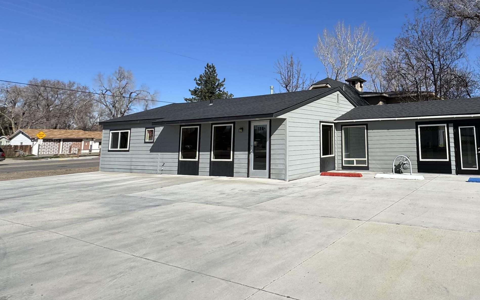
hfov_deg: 70.5
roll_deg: +1.4
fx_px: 314
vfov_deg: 50.0
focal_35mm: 24
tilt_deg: +7.8
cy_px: 97
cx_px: 352
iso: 50
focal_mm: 2.22
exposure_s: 1/2342
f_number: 2.2
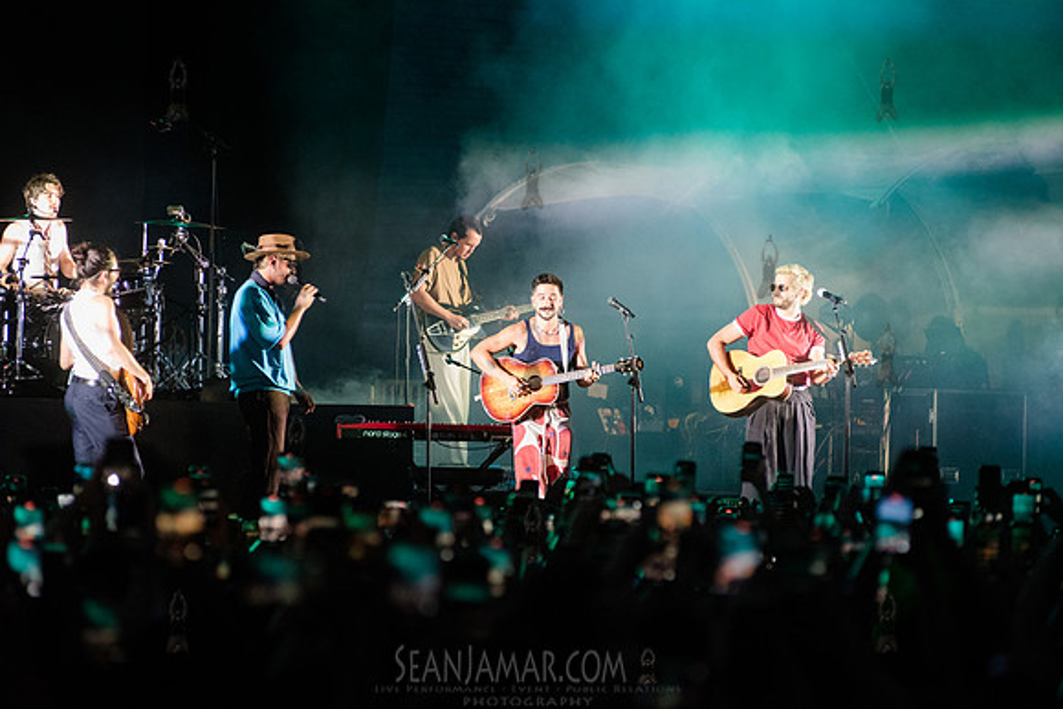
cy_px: 354
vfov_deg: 6.9
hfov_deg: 10.3
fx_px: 5912
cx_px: 532
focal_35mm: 200
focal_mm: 200
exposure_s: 1/800
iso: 6400
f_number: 4
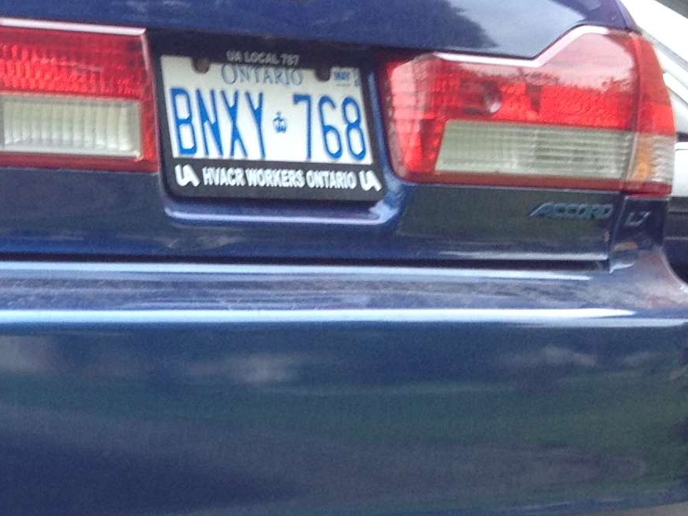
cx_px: -242
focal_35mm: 130
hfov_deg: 14.4
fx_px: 2583
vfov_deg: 11.4
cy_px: 181
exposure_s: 1/20
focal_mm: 4.28
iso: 64
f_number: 2.4
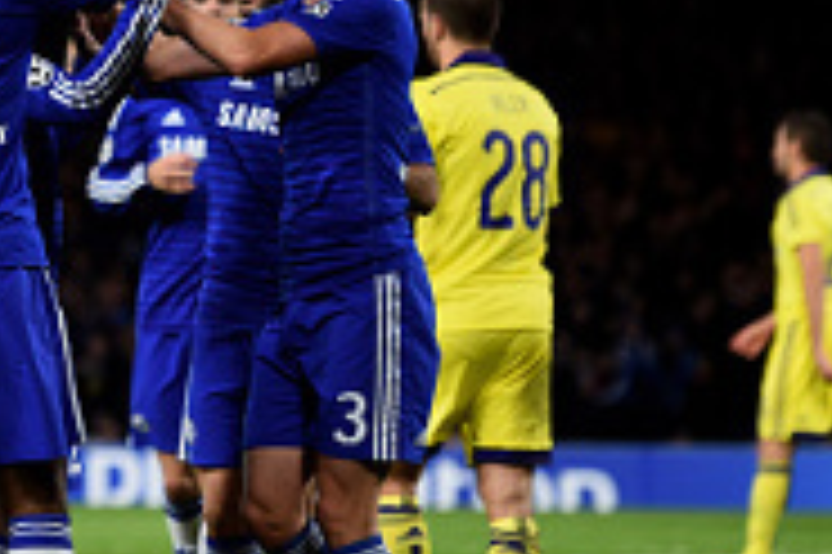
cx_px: -108
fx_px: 8590
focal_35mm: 372
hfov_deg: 5.5
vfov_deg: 3.7
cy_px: 149
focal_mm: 150
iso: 1600
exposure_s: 1/1000
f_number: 3.2
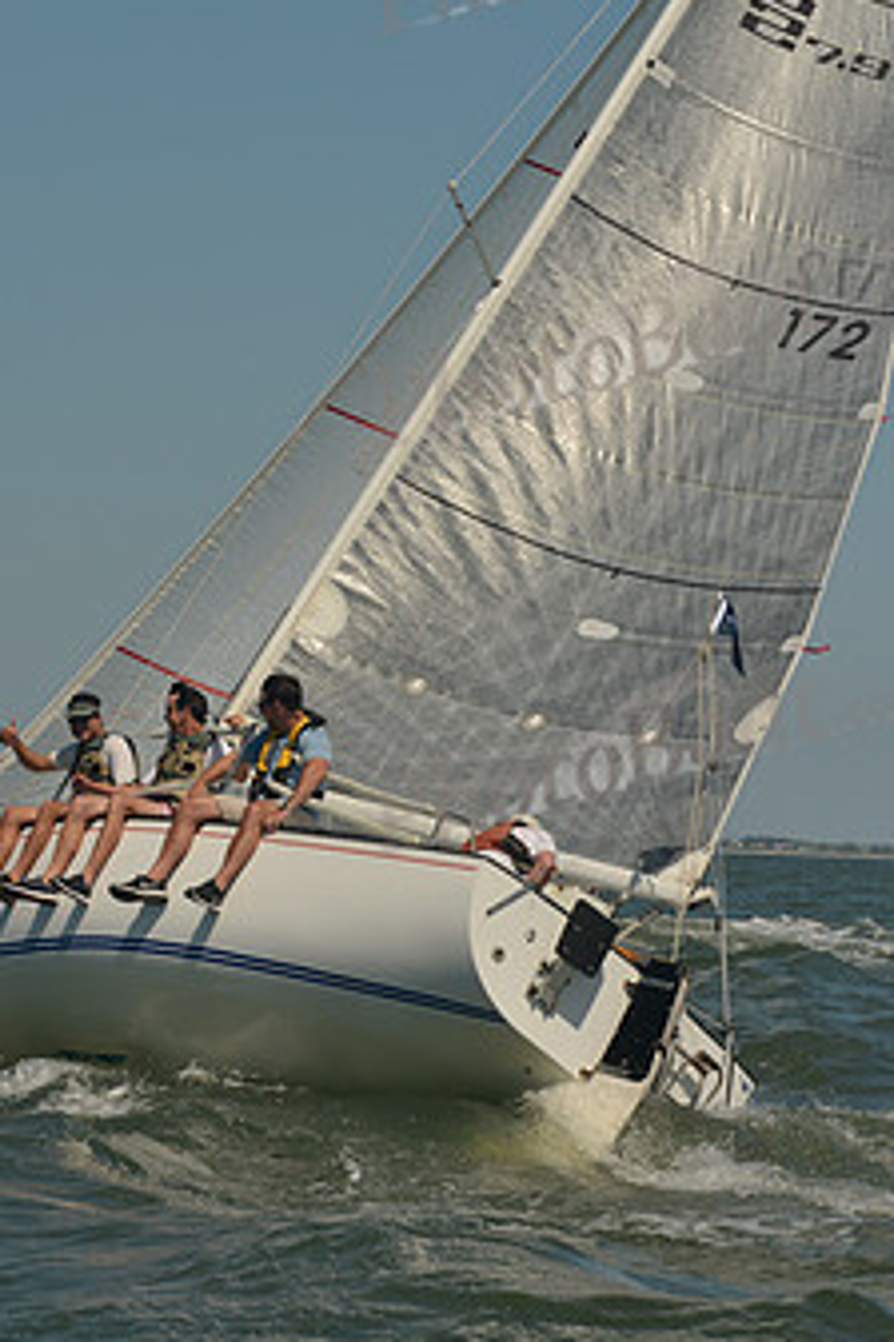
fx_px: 4507
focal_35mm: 121
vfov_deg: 16.7
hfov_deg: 11.3
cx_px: 166
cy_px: 196
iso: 280
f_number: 10
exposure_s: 1/1000
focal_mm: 70
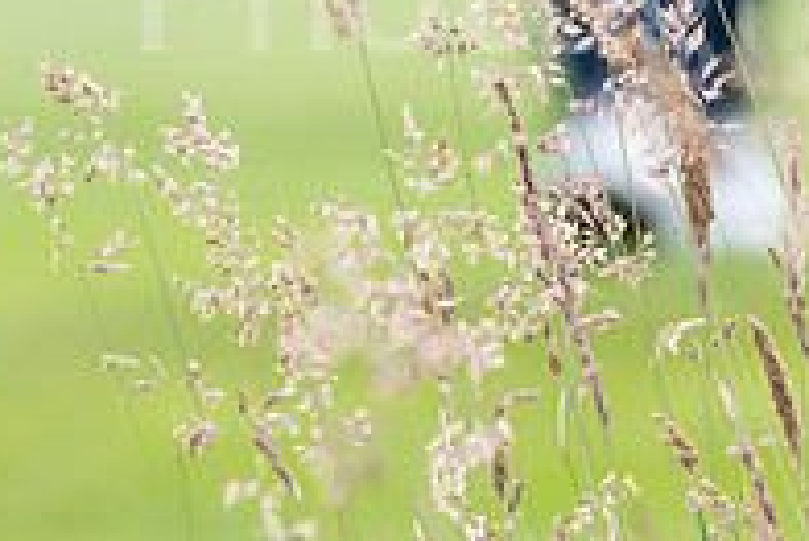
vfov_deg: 1.2
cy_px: -209
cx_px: 677
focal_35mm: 1107
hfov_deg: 1.9
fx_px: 24894
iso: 800
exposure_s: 1/2000
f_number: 5.6
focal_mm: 250
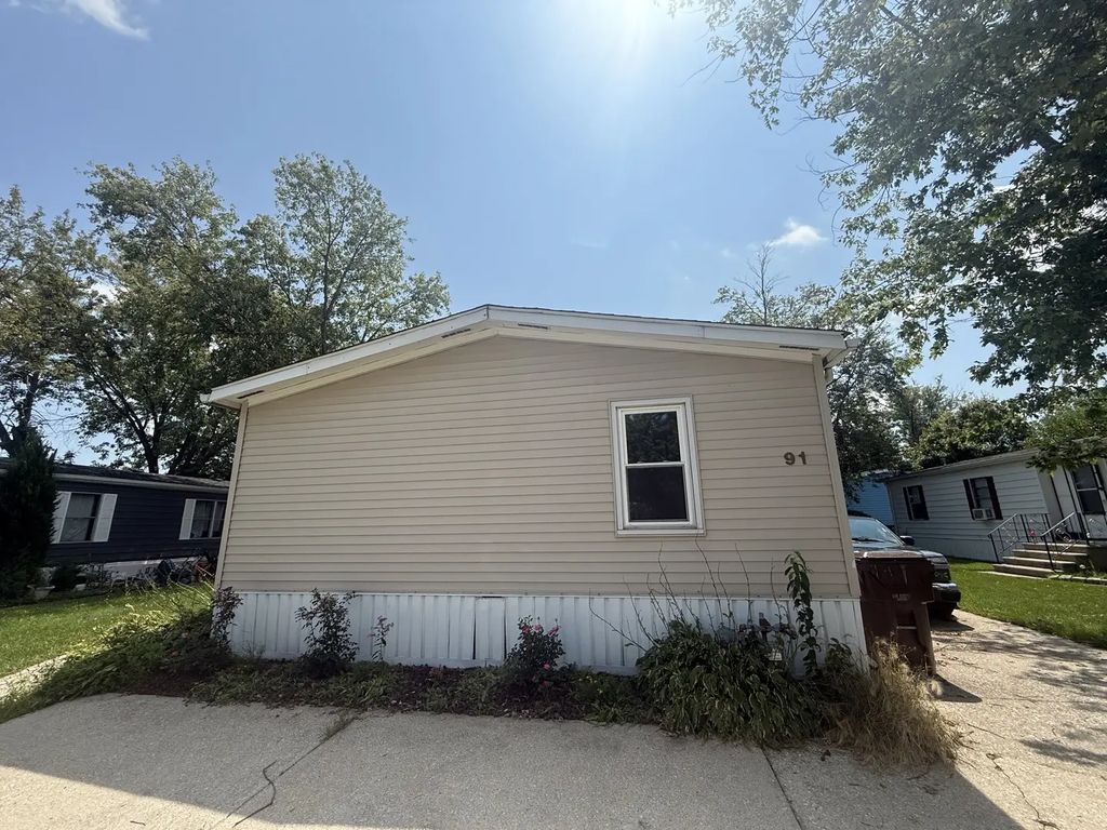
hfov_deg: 102.1
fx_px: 448
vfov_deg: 85.7
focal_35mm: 14
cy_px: 415
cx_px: 554
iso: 50
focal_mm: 2.22
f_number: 2.2
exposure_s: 1/2611
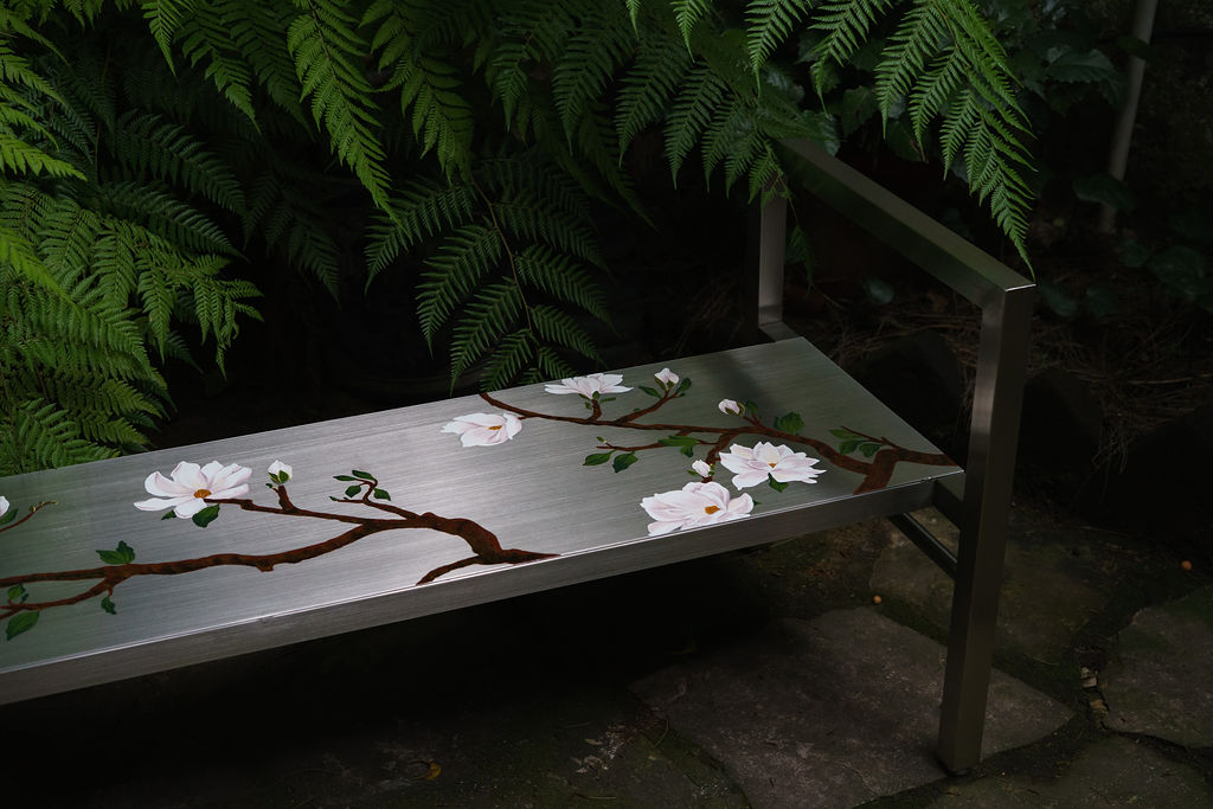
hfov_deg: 39.6
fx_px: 1685
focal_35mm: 50
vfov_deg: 27.0
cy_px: 404
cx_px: 606
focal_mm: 50
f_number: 5
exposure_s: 1/125
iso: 1600
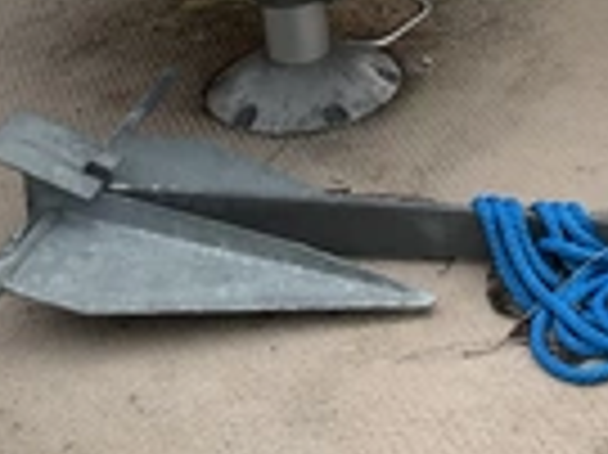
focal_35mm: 86
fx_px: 1509
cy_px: -76
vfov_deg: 16.5
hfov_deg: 22.6
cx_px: 432
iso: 20
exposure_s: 1/141
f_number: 1.8
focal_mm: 3
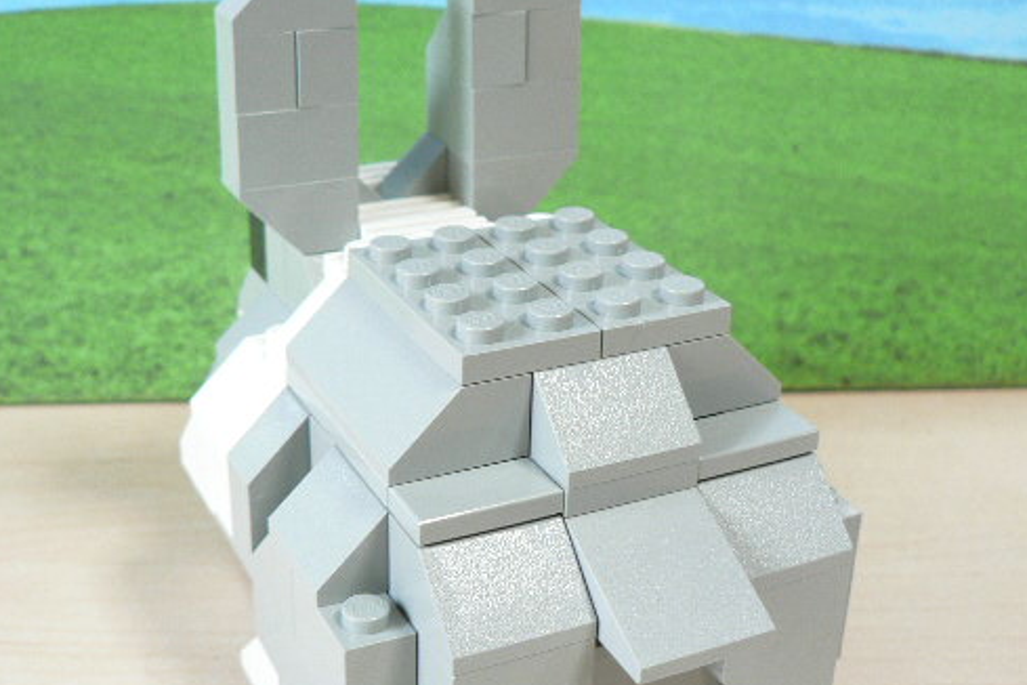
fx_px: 1398
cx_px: 447
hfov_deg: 40.3
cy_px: 380
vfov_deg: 27.5
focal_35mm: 49
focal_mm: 6
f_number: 2.8
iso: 150
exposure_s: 1/15
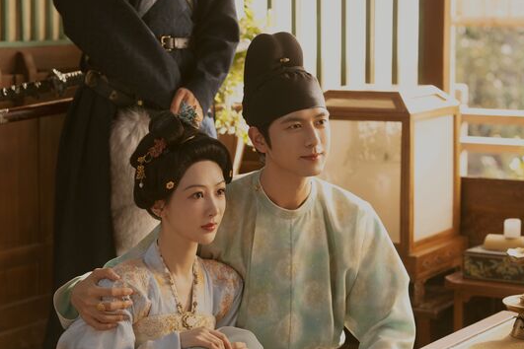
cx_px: 261
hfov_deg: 21.2
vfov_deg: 14.2
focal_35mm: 96
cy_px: 192
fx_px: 1397
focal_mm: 85
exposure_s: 1/60
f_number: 3.2
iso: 1600
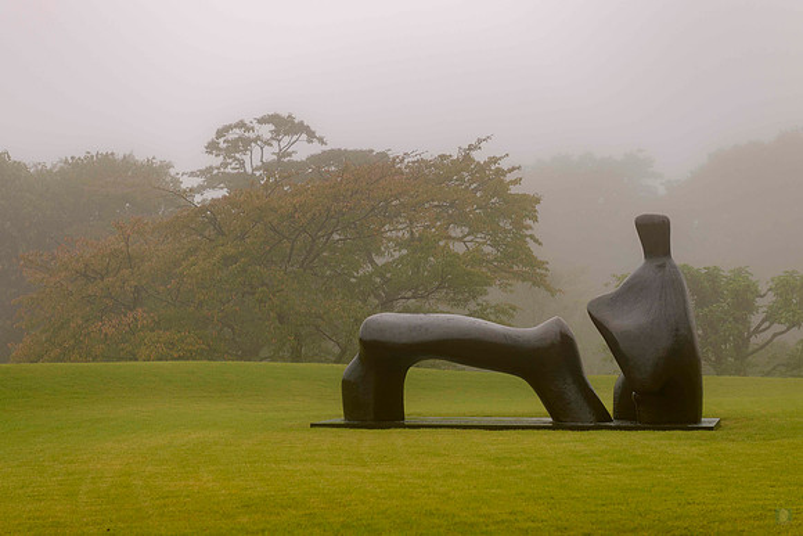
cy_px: 273
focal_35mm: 82
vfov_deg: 16.6
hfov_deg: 24.7
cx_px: 394
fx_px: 1832
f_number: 4.5
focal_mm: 70
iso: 64
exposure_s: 1/320
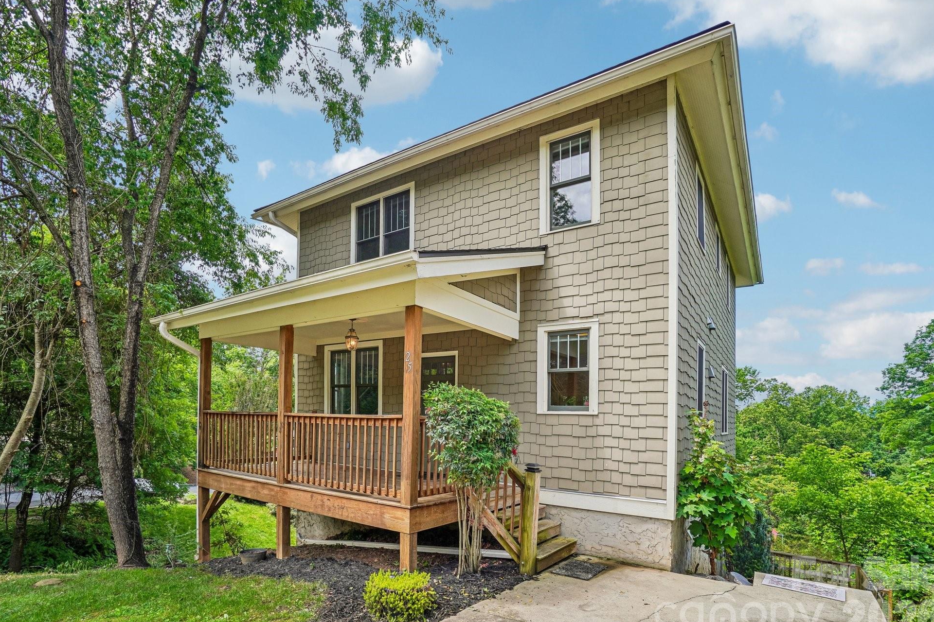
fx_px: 415
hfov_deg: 96.7
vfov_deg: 73.7
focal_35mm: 16
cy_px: 320
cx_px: 449
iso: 100
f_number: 8
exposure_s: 1/100
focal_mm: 10
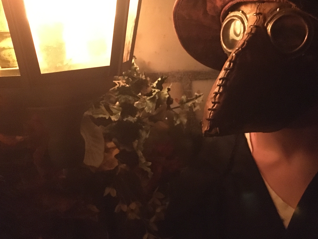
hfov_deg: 43.8
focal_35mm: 43
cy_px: 91
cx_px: 166
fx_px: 395
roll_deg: +6.9
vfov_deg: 33.4
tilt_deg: -3.9
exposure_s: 1/15
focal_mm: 4.15
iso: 1600
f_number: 2.2
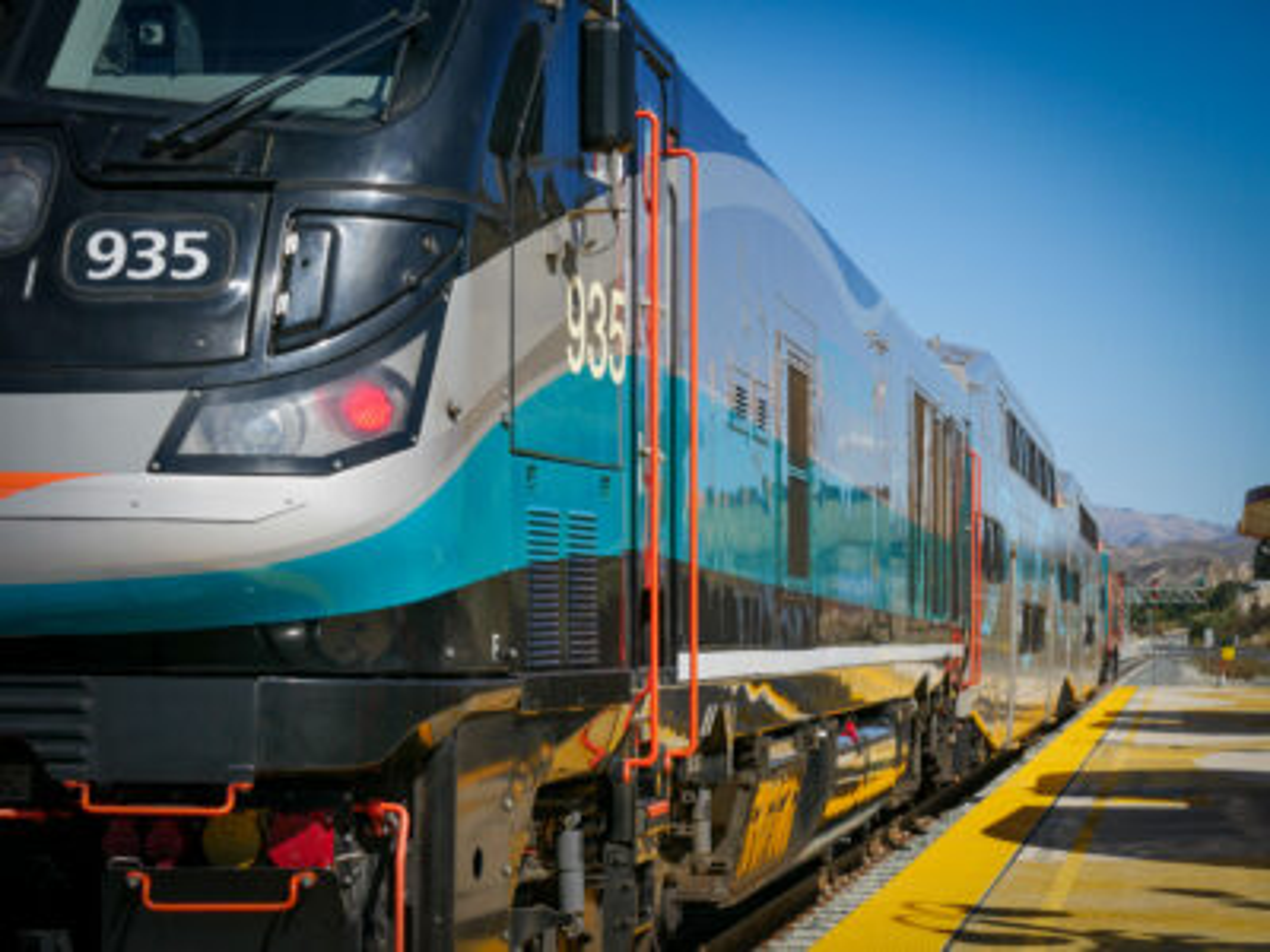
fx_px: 3302
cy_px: 476
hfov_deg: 21.8
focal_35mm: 90
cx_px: 635
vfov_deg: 16.4
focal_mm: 45
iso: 200
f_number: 8
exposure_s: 1/640
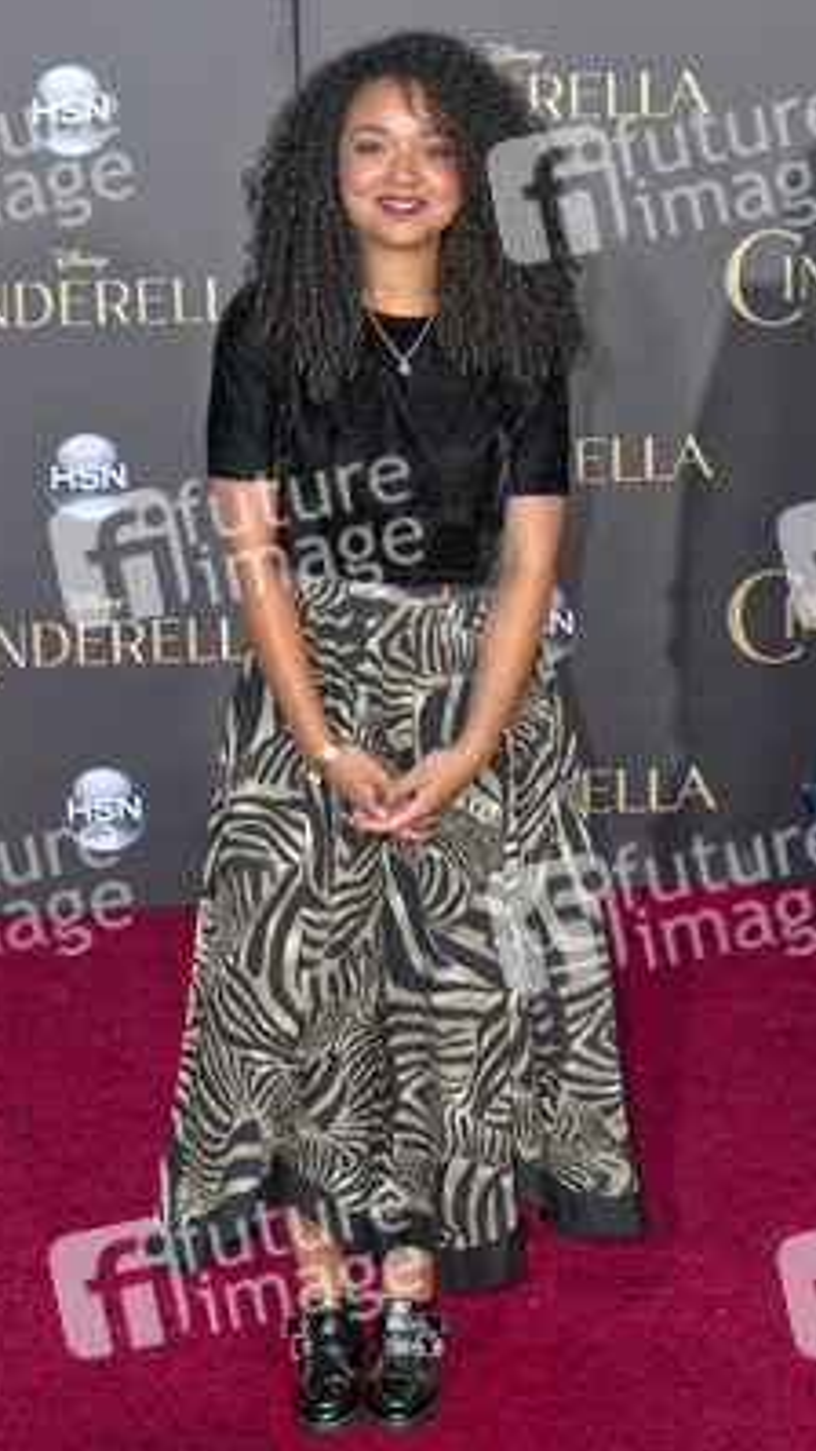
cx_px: 344
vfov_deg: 35.4
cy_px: 726
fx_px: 2269
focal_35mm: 59
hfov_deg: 20.4
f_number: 4
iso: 400
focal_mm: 56
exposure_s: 1/400
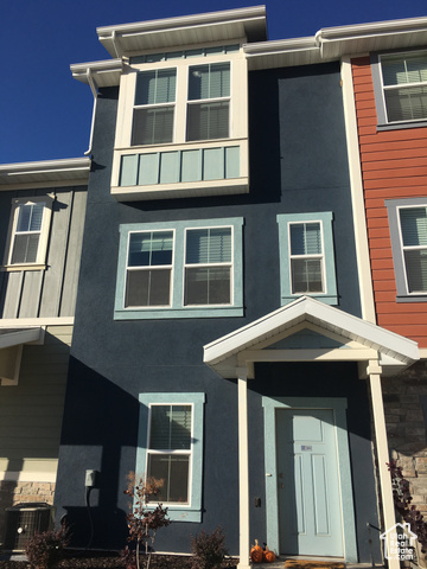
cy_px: 284
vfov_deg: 61.7
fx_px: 477
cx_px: 214
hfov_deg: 48.2
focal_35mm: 29
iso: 25
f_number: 2.2
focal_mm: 4.15
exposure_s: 1/2404
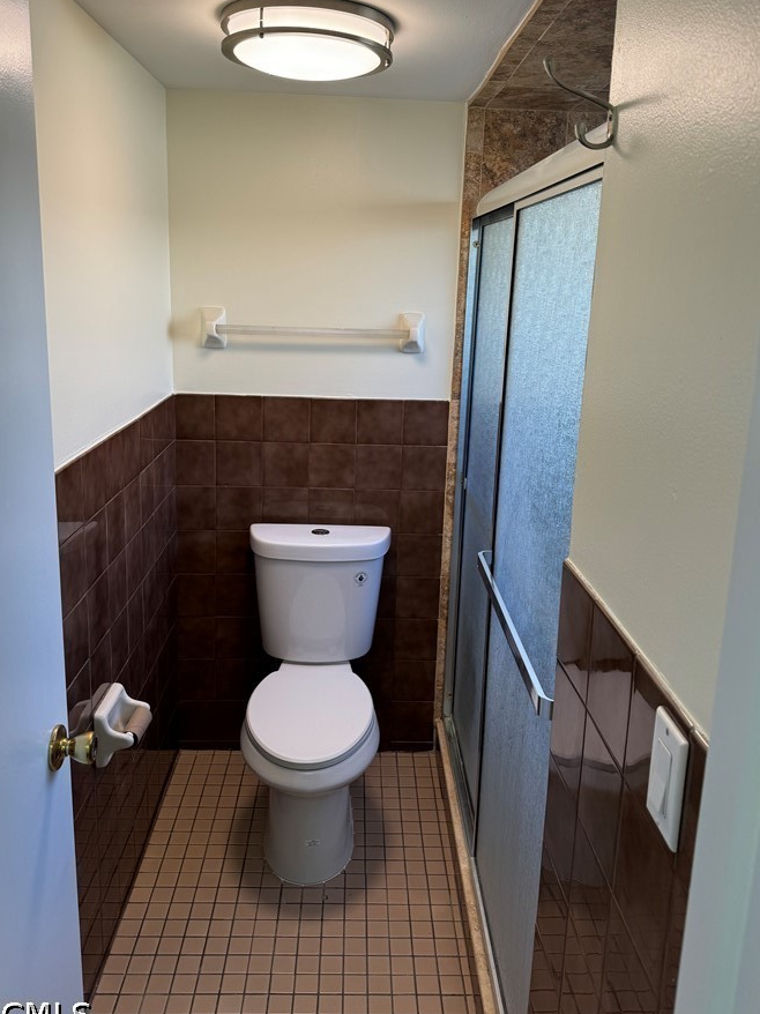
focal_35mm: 28
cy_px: 450
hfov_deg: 49.7
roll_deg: -1.1
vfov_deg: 63.3
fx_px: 820
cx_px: 390
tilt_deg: -11.4
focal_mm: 6.76
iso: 64
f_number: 1.78
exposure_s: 1/120
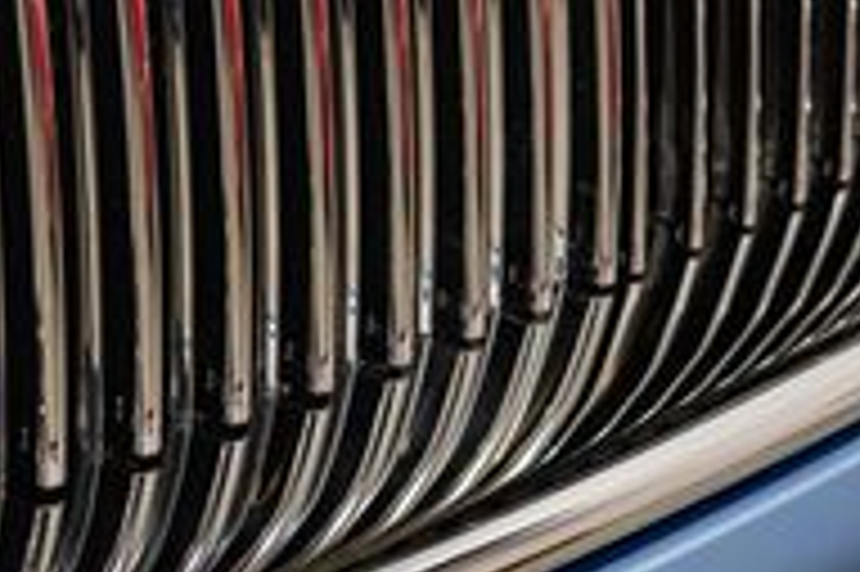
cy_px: -268
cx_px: 504
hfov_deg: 16.5
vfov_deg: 10.7
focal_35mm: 124
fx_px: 2960
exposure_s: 1/100
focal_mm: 37
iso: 1600
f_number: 4
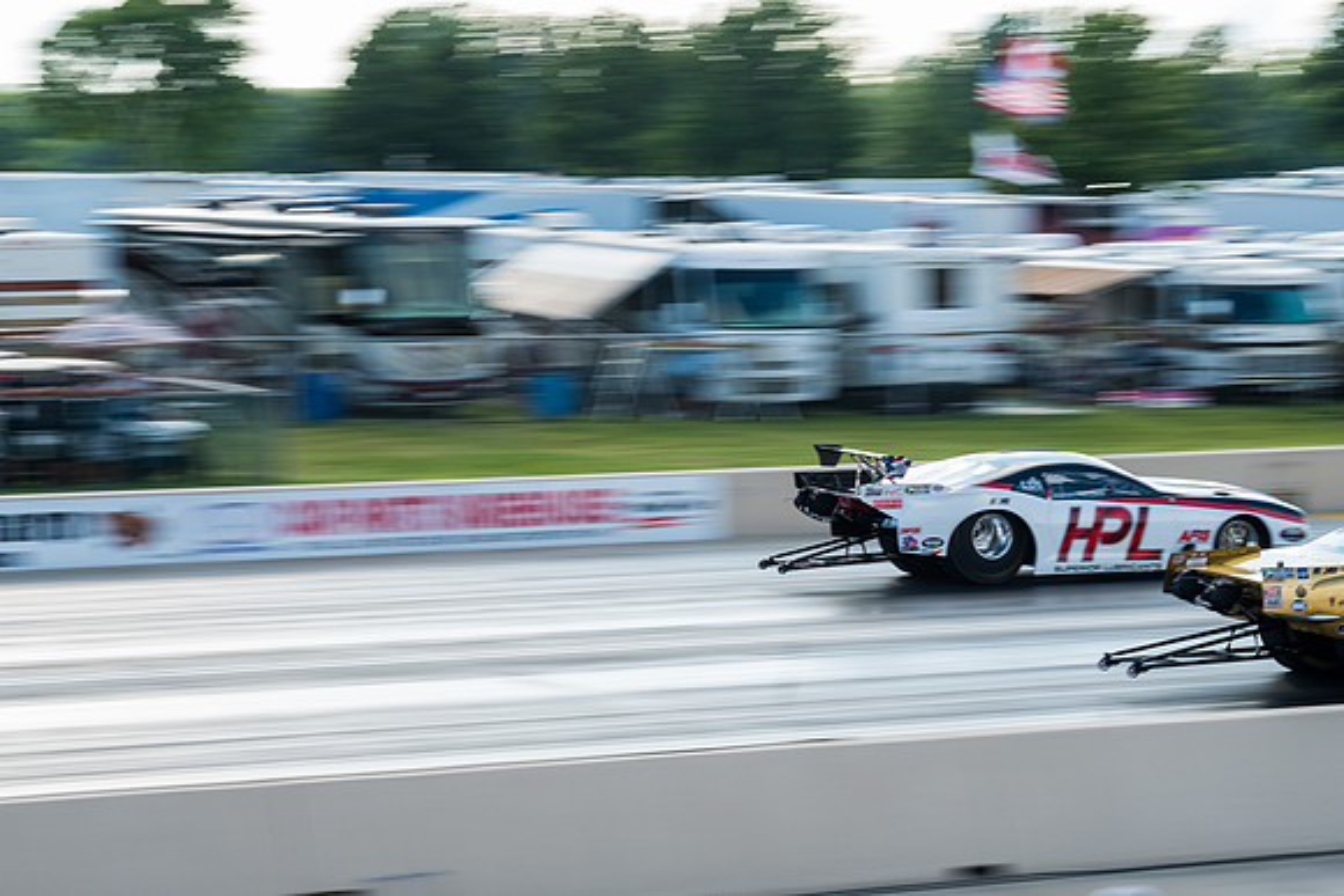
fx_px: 4182
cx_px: 672
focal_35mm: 112
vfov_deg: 12.2
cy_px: 448
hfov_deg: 18.3
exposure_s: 1/200
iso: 400
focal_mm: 74.4
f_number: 9
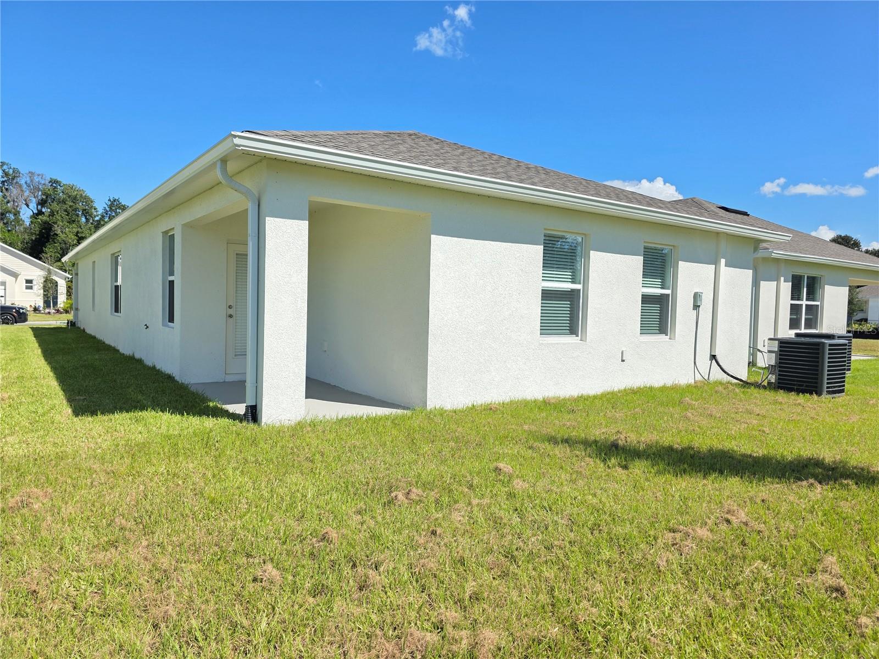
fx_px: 584
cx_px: 440
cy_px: 330
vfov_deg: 58.9
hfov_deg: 73.9
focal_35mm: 23
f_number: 1.7
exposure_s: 1/4333
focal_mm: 6.3
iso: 80
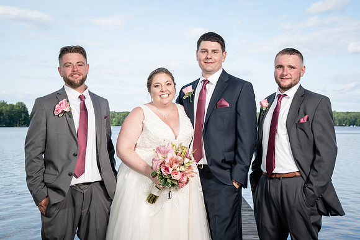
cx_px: 180
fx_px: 524
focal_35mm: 52
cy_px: 111
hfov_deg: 37.9
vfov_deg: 25.8
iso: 100
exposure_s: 1/200
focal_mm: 48
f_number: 5.6
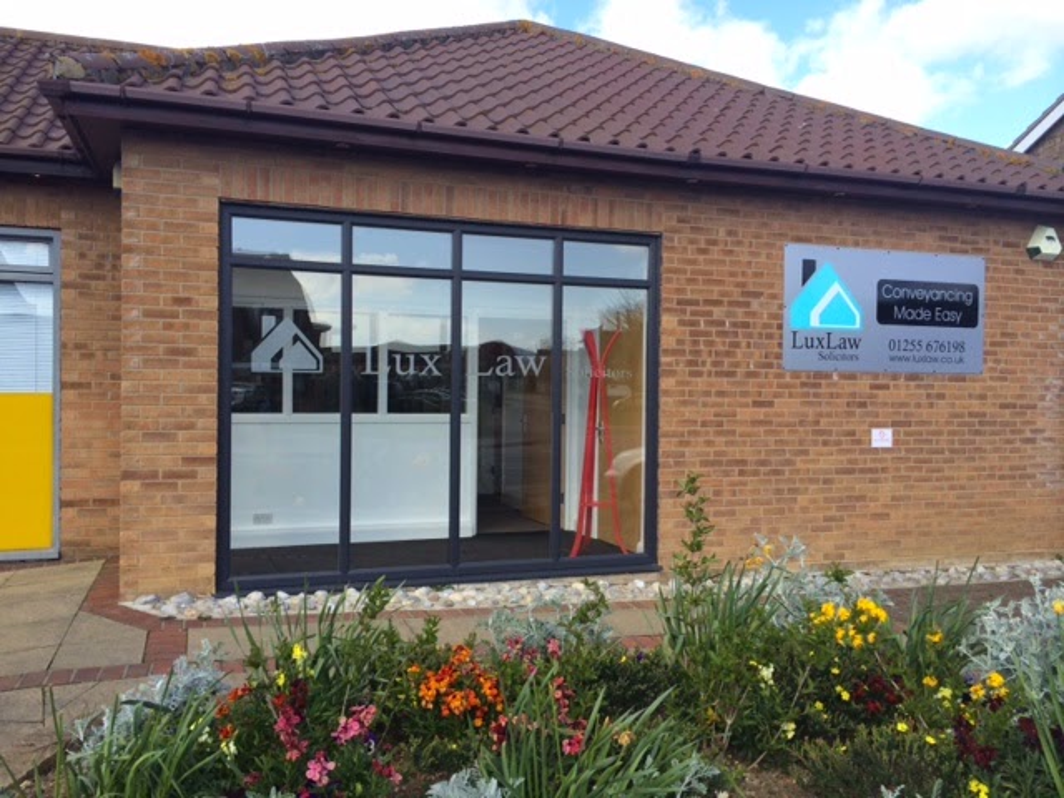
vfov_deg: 46.8
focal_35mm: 30
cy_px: 399
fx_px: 922
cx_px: 532
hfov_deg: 60.0
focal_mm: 4.12
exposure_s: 1/733
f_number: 2.2
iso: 32
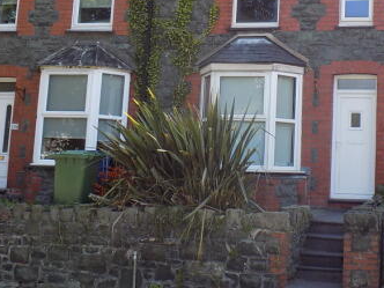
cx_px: 326
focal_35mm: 65
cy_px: 60
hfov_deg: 28.9
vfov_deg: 22.3
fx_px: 721
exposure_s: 1/160
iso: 80
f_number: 3.5
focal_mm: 6.6
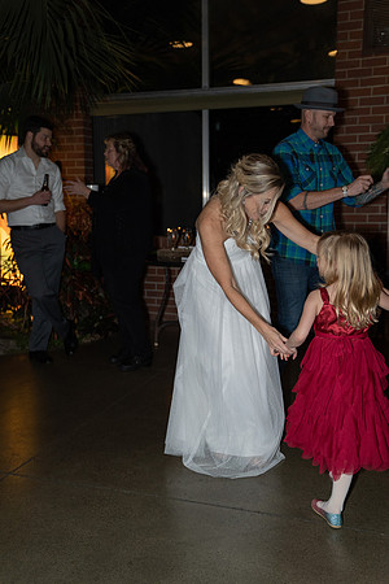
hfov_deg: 34.2
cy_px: 292
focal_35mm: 39
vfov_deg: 49.6
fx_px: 632
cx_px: 194
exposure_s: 1/250
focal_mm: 39
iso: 2500
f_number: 2.8
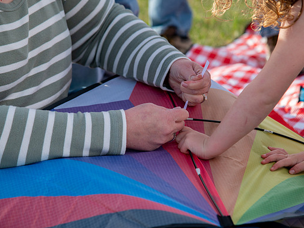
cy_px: 114
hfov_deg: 15.1
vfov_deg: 11.3
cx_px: 151
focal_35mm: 131
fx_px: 1150
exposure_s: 1/1000
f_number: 5
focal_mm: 120
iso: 200
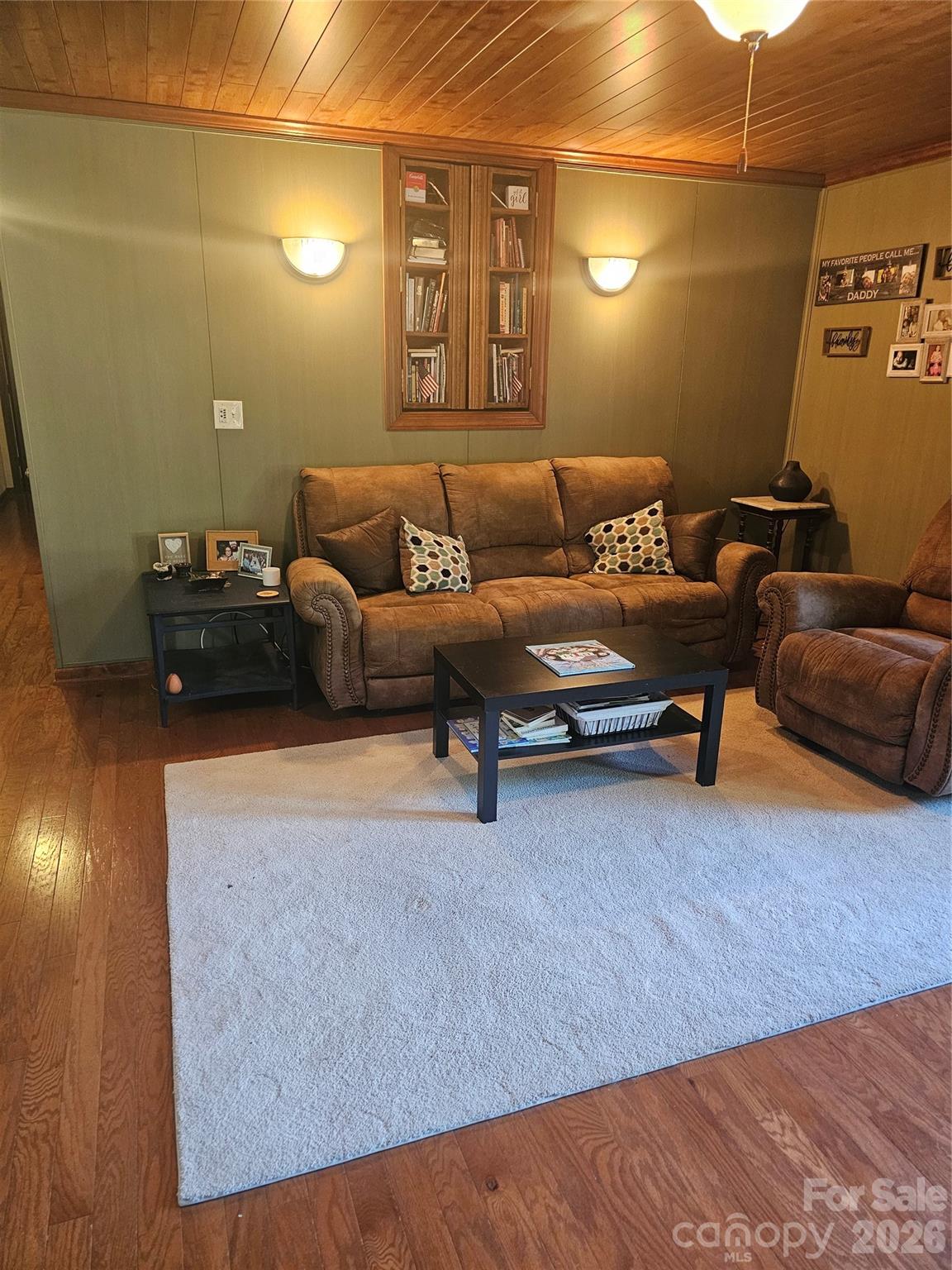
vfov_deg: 73.9
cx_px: 476
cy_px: 635
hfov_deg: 58.9
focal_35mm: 23
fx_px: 843
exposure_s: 1/60
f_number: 1.7
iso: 800
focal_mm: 6.3
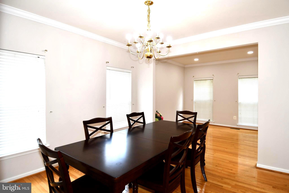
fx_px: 144
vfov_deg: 67.4
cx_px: 144
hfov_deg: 90.0
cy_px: 96
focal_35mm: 18
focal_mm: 12
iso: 200
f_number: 4
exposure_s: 1/60
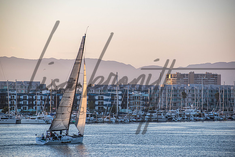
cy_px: 78
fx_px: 1273
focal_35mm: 195
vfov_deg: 7.0
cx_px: 118
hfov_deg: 10.5
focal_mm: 130
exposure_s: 1/60
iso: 400
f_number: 6.3
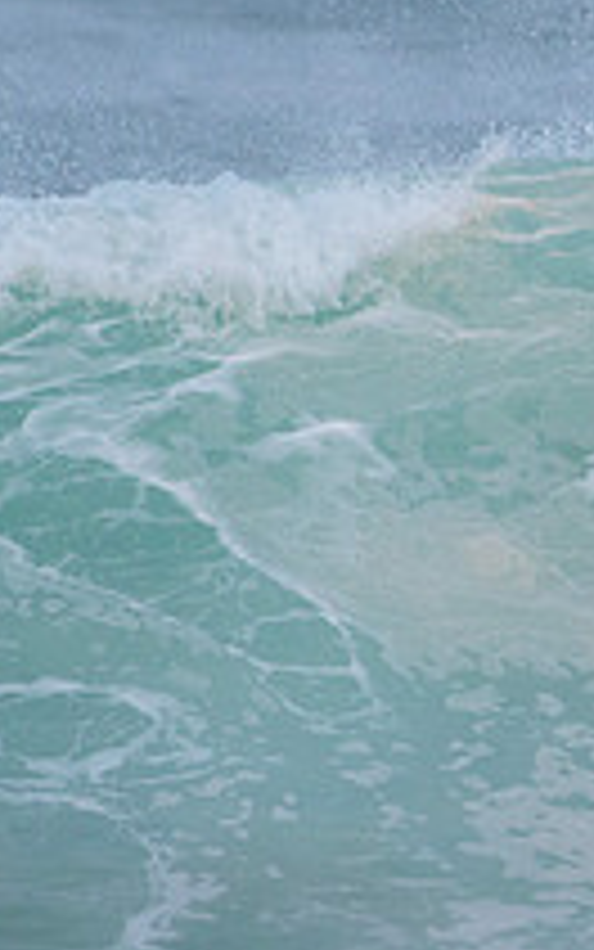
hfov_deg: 0.8
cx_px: 1352
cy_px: 305
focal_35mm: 1716
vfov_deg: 1.2
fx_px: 44417
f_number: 5.6
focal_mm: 500
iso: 1000
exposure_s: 1/2000
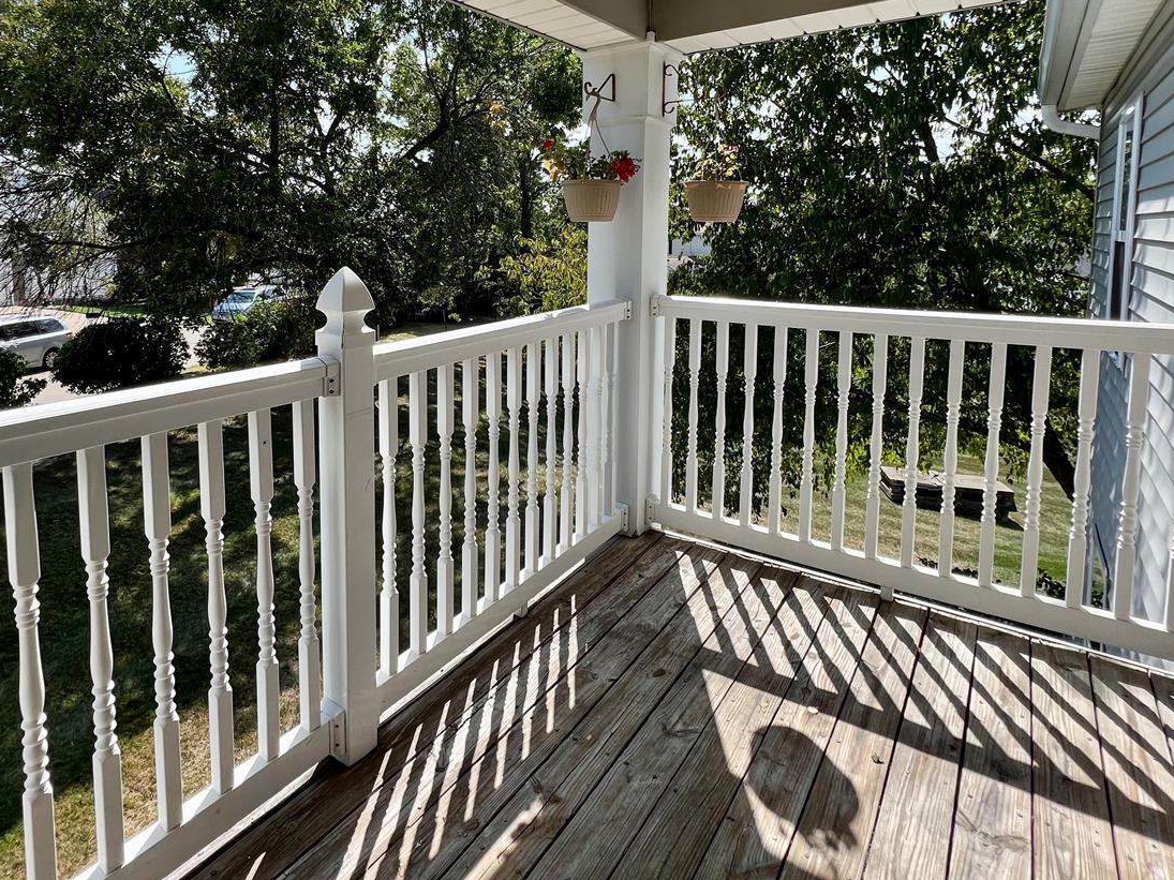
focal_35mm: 19
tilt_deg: -4.8
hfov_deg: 84.0
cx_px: 491
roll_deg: +0.1
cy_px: 285
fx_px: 644
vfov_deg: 66.6
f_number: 1.8
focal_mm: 1.57
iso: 32
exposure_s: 1/769
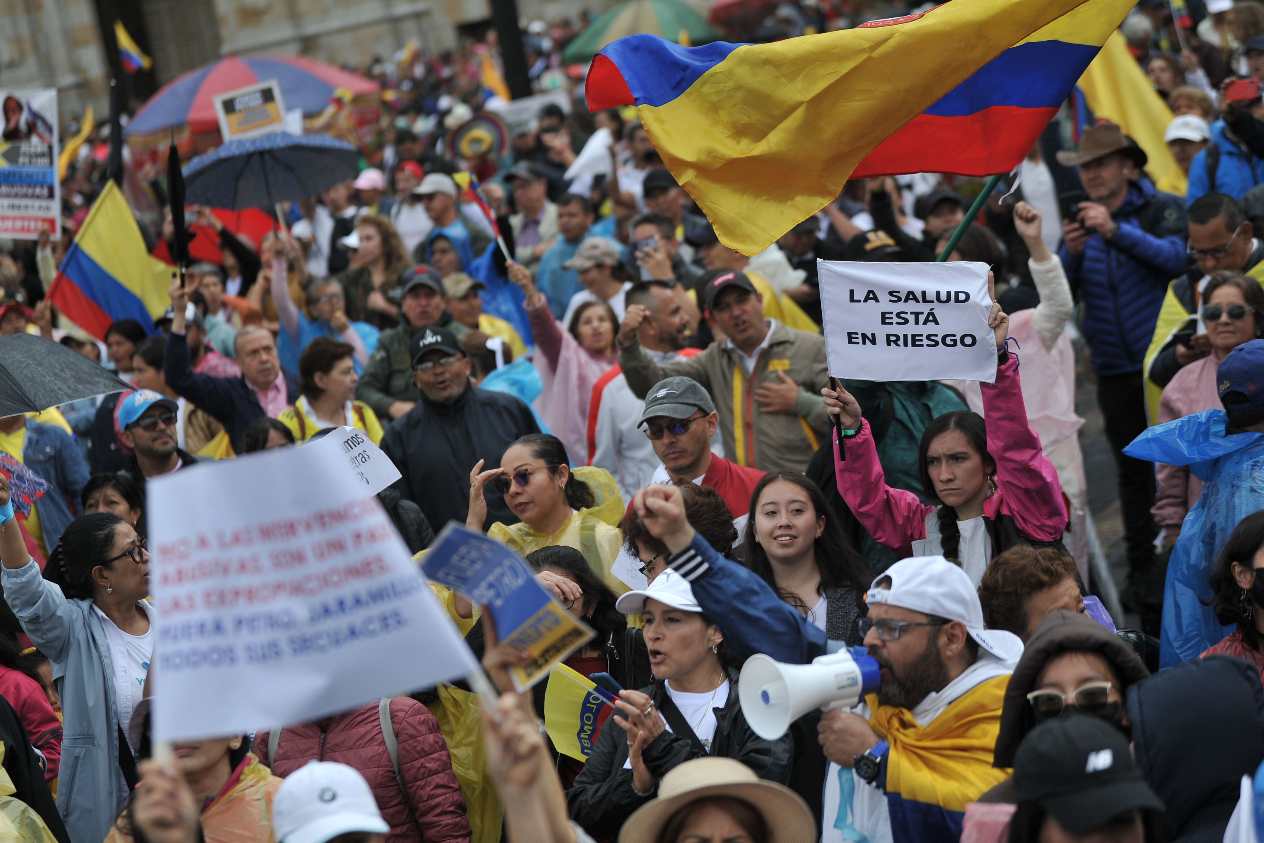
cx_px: 634
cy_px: 420
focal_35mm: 93
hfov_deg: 21.9
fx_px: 3265
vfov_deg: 14.7
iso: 500
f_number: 2.8
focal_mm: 92
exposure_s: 1/2500
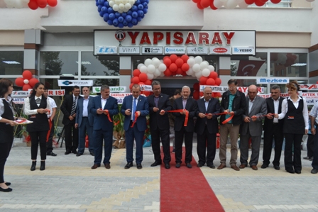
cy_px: 106
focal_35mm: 33
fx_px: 292
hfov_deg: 57.2
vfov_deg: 40.0
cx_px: 159
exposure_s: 1/125
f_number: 5.6
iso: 100
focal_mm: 22
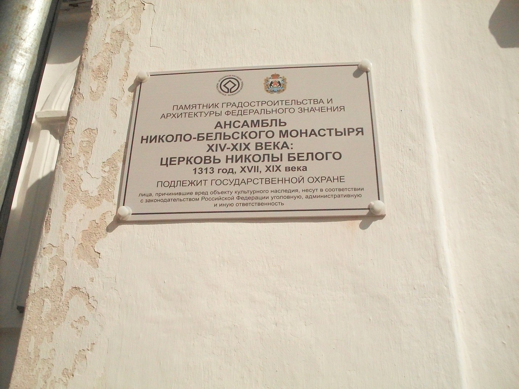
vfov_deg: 37.7
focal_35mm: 38
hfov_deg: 49.0
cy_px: 194
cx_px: 260
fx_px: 570
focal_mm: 6.3
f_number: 8.4
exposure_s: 1/2000
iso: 400
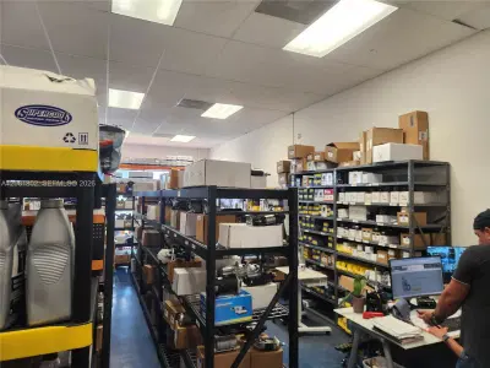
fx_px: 326
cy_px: 184
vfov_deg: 58.9
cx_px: 245
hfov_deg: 73.9
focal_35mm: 23
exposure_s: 1/120
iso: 200
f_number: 1.8
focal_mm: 5.4
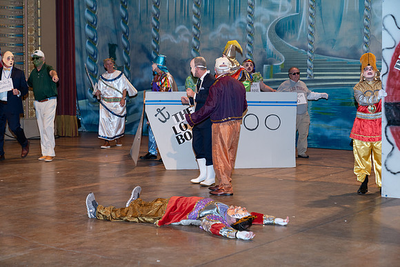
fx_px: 778
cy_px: 134
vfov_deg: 19.5
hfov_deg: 28.8
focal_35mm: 70
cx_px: 200
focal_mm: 70
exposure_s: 1/100
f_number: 3.2
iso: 640
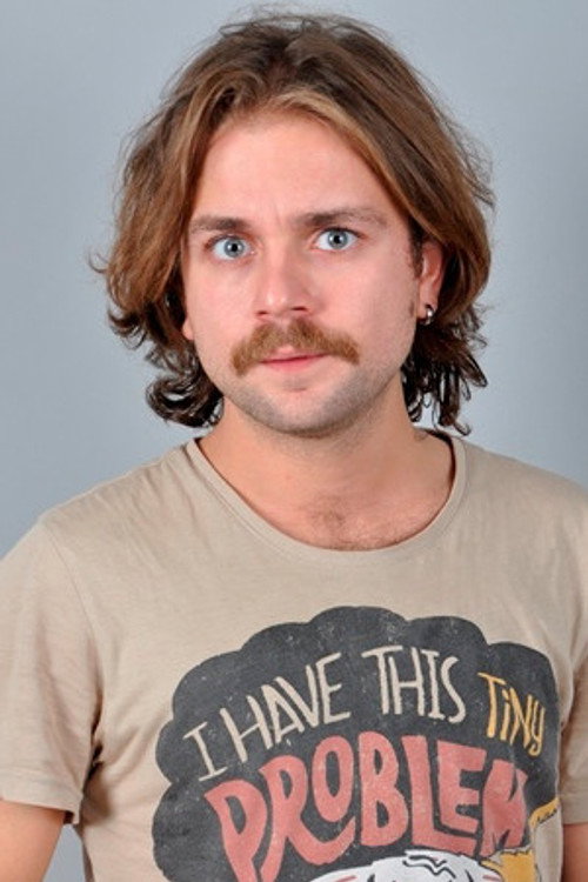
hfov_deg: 11.4
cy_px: 441
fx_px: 2940
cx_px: 294
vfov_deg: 17.1
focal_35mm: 120
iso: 200
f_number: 9
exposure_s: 1/125
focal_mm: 80
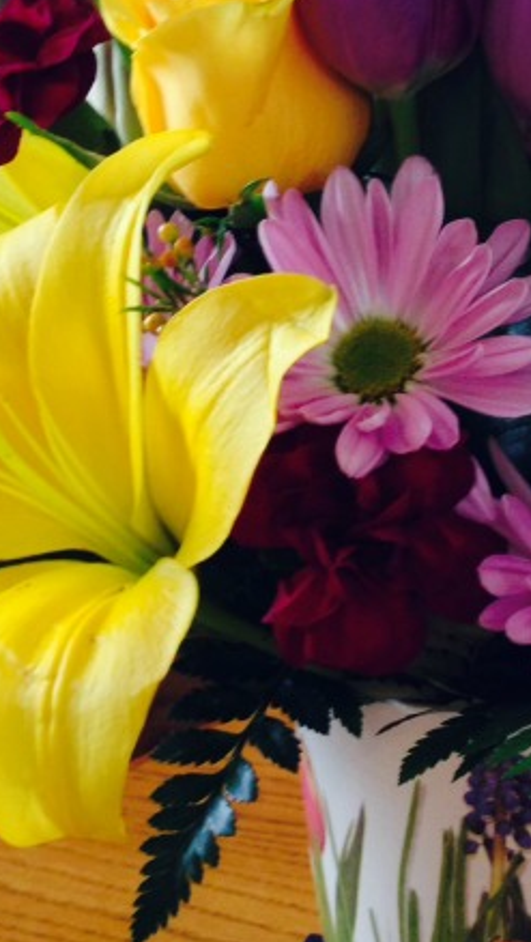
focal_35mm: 82
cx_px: 447
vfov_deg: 25.7
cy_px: 305
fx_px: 2049
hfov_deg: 14.7
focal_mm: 4.12
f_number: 2.4
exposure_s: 1/20
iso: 64
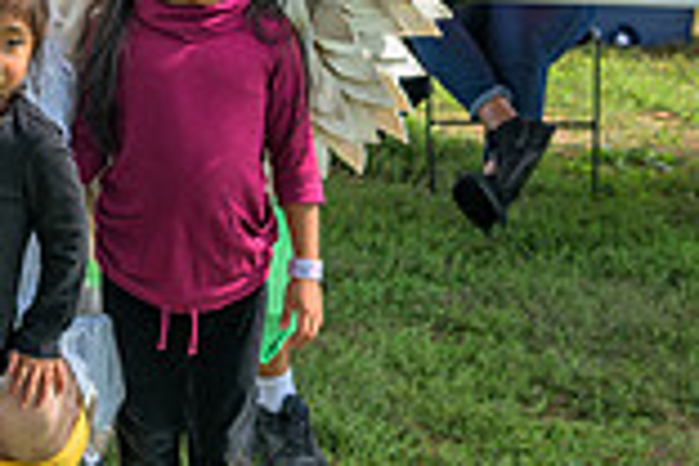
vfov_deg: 11.5
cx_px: 9
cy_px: 60
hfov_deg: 16.9
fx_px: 2310
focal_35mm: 119
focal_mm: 32
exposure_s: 1/320
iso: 200
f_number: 4
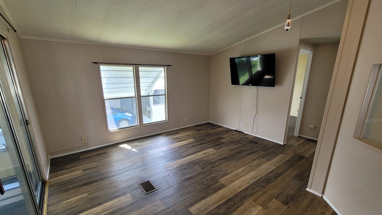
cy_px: 120
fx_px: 152
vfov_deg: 70.3
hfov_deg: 103.0
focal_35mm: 15
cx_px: 186
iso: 100
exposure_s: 1/120
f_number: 2.2
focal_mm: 2.2
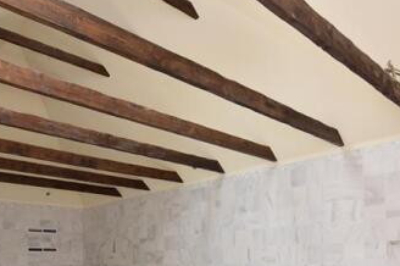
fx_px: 333
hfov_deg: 61.8
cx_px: 226
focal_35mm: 30
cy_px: 252
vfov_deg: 39.5
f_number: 5
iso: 200
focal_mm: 10
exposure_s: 1/15
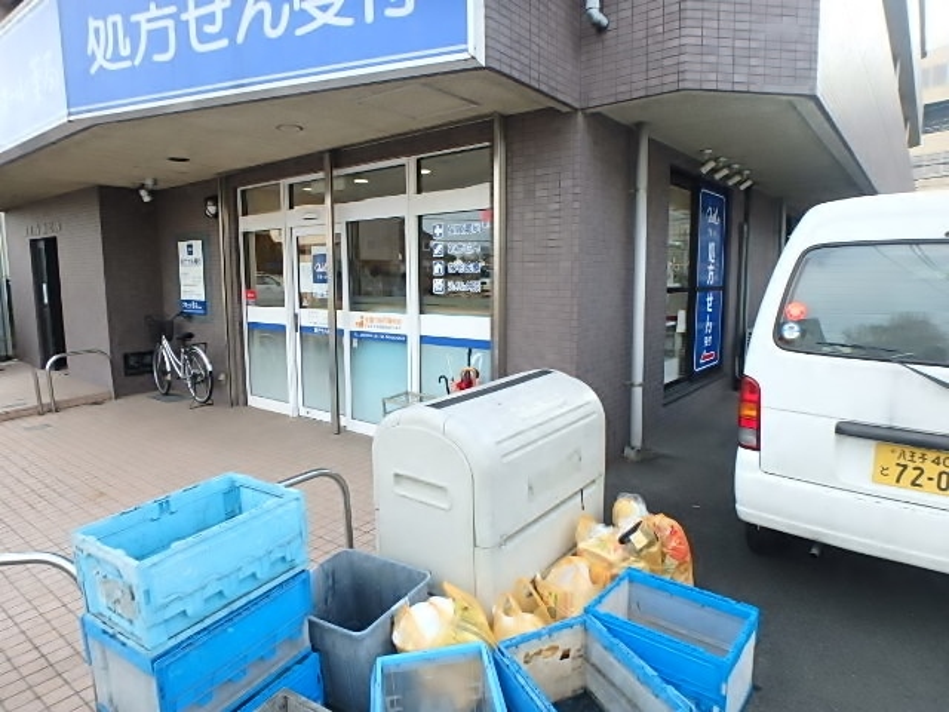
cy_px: 356
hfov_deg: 79.0
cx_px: 474
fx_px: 576
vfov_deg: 63.4
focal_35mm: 21
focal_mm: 3.7
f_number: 3.5
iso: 160
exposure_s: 1/250
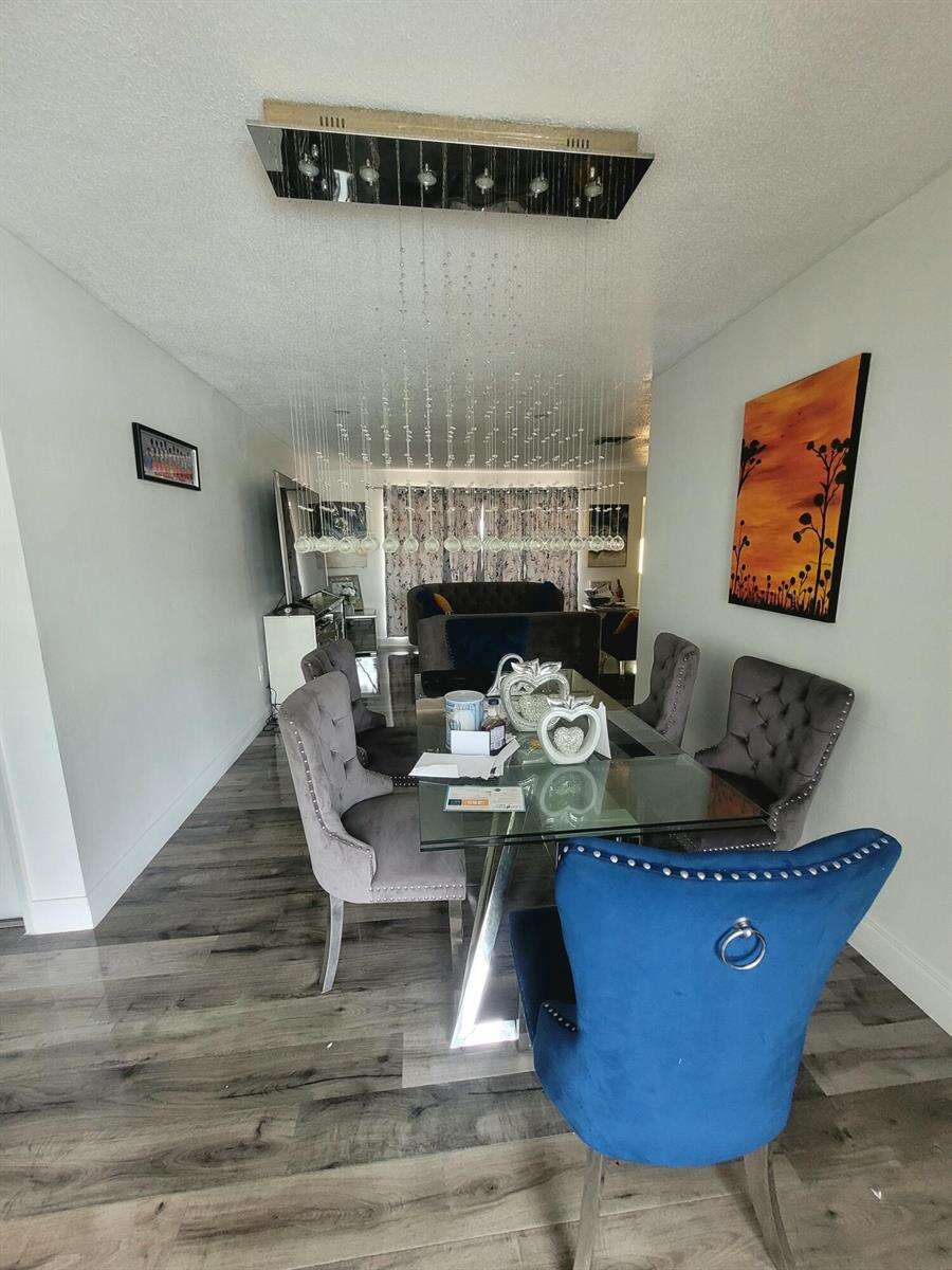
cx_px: 476
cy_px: 635
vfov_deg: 106.2
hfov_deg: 89.9
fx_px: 477
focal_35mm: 13
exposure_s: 1/60
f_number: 2.2
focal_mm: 1.74
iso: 250
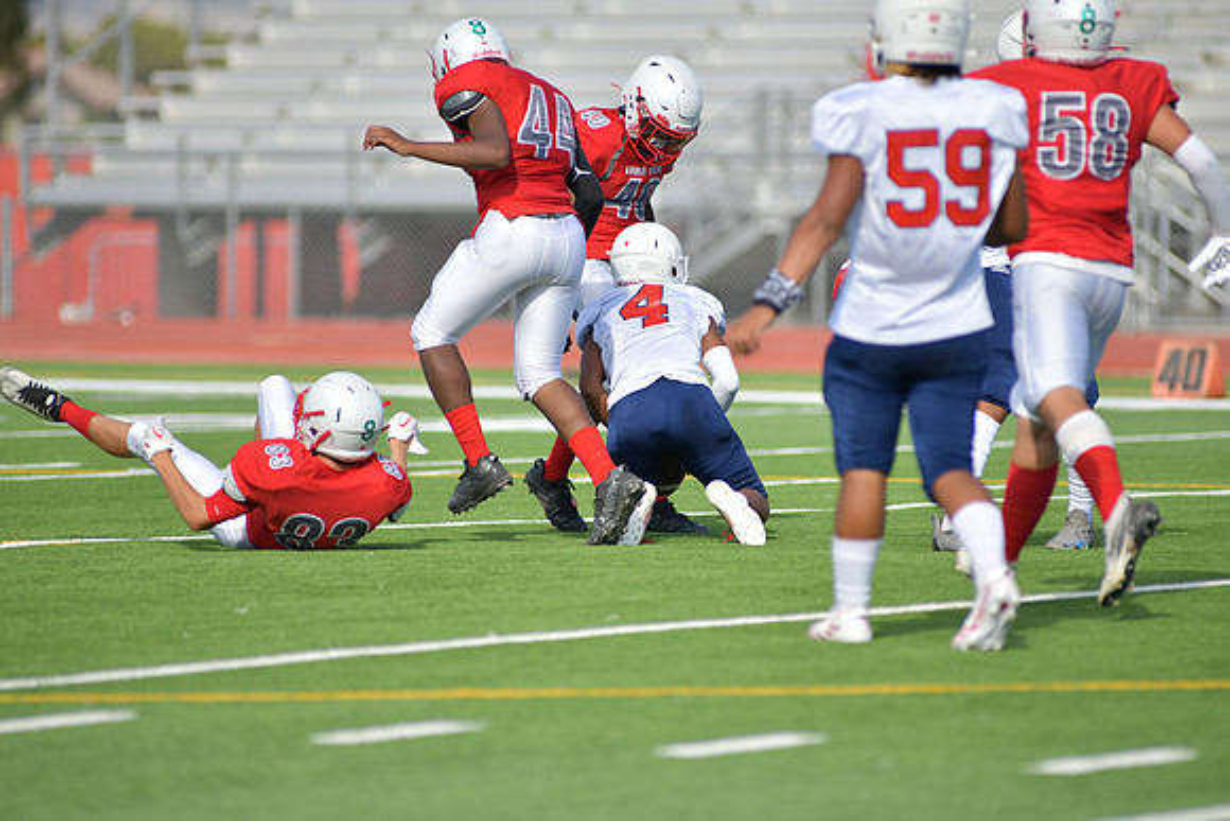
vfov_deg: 4.6
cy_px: 410
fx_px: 10252
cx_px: 615
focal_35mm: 300
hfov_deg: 6.9
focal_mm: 300
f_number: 3.5
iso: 140
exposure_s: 1/2000
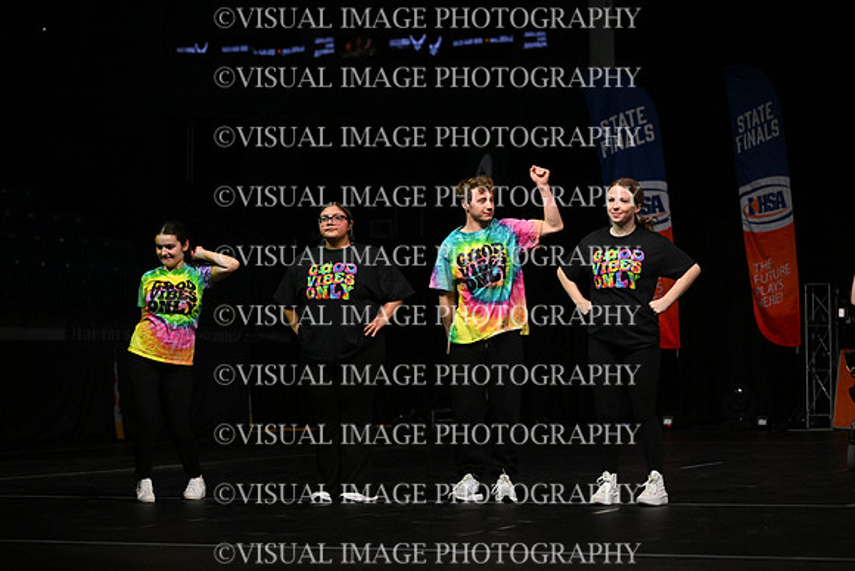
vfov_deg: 14.9
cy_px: 286
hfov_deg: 22.1
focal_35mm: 92
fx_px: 2185
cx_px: 428
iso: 8000
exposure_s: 1/1000
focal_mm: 92
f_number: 4
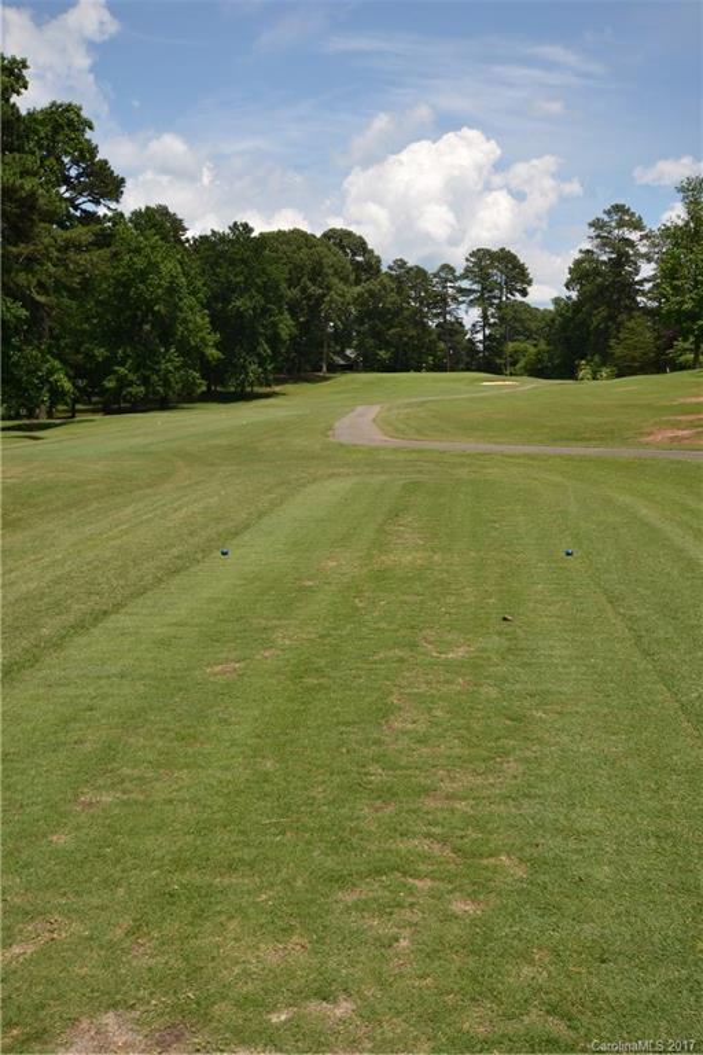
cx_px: 352
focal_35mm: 36
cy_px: 528
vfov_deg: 53.1
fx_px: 1054
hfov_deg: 36.9
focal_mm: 24
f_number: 8
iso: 100
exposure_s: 1/250
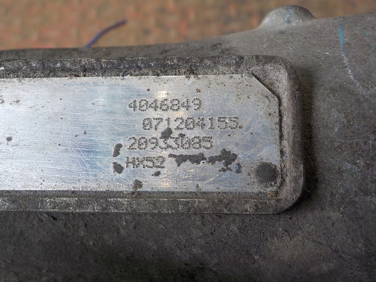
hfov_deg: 56.8
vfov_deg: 44.2
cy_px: 140
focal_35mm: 32
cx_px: 180
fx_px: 348
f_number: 3.3
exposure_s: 1/40
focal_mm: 4.1
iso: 125
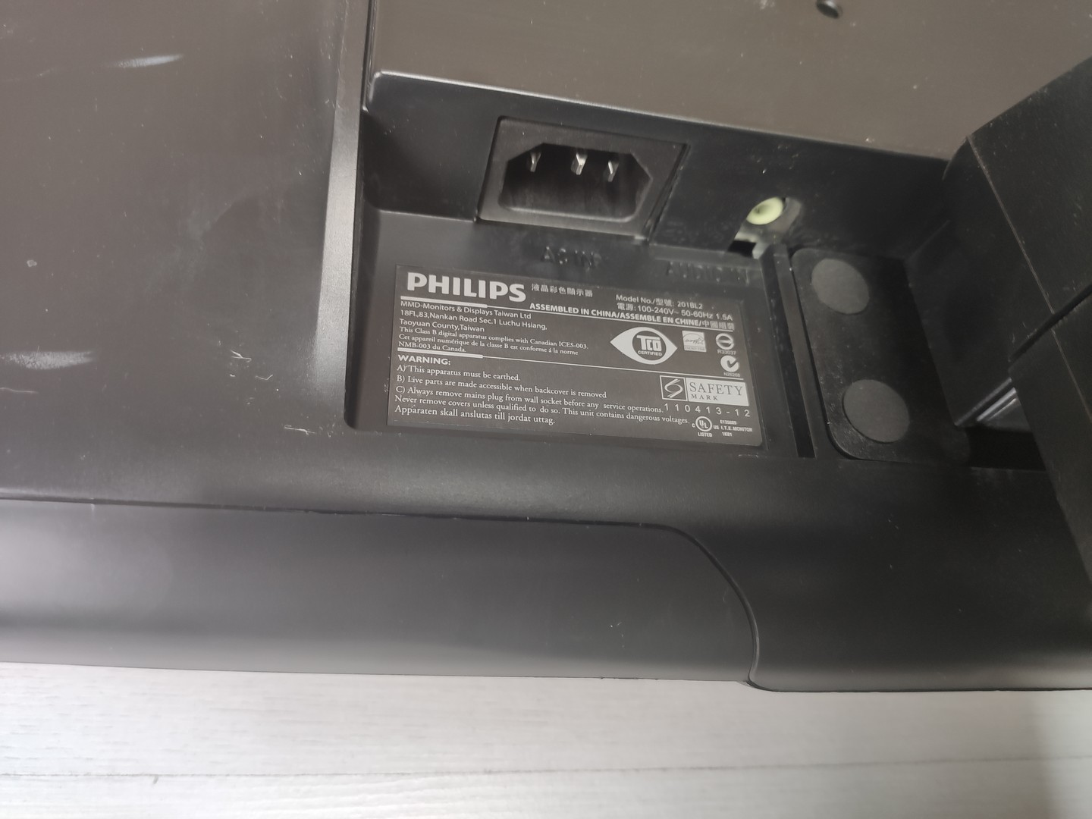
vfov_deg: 53.1
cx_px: 546
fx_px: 820
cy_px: 410
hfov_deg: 67.3
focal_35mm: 26
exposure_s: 1/33
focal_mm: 4.77
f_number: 1.75
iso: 236
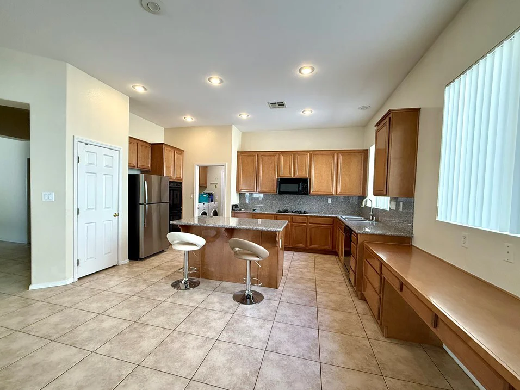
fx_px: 225
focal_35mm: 15
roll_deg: -1.5
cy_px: 200
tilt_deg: -1.5
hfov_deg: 98.1
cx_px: 252
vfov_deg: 81.7
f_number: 2.2
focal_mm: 2.22
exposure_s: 1/120
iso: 250
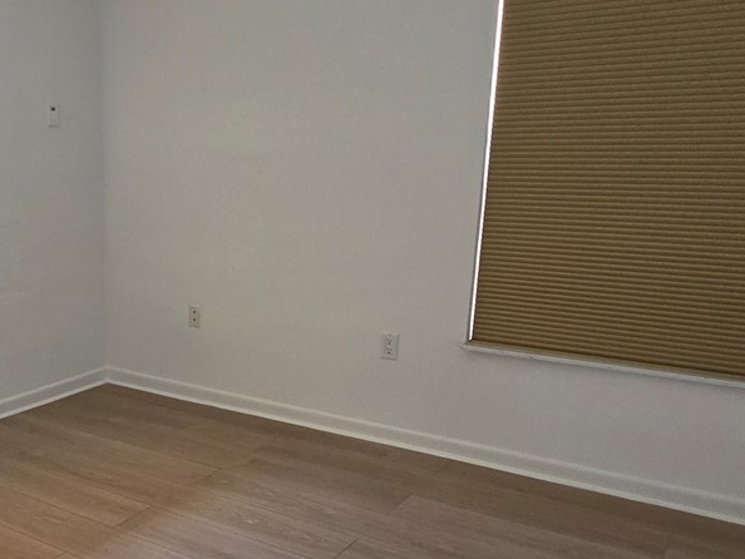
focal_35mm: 35
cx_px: 147
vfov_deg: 40.5
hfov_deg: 49.5
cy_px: 342
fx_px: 754
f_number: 1.9
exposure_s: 1/359
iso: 125
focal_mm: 2.2
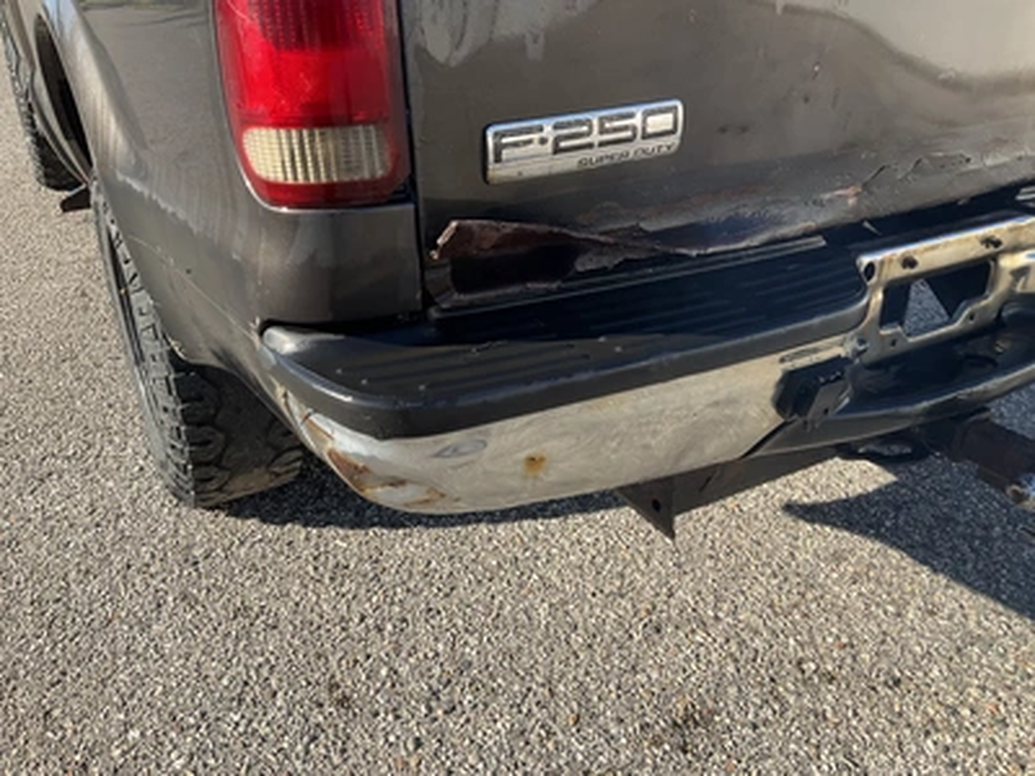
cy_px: 388
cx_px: 518
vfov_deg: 48.2
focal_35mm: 29
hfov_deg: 61.7
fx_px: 867
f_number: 1.8
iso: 25
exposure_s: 1/700
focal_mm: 3
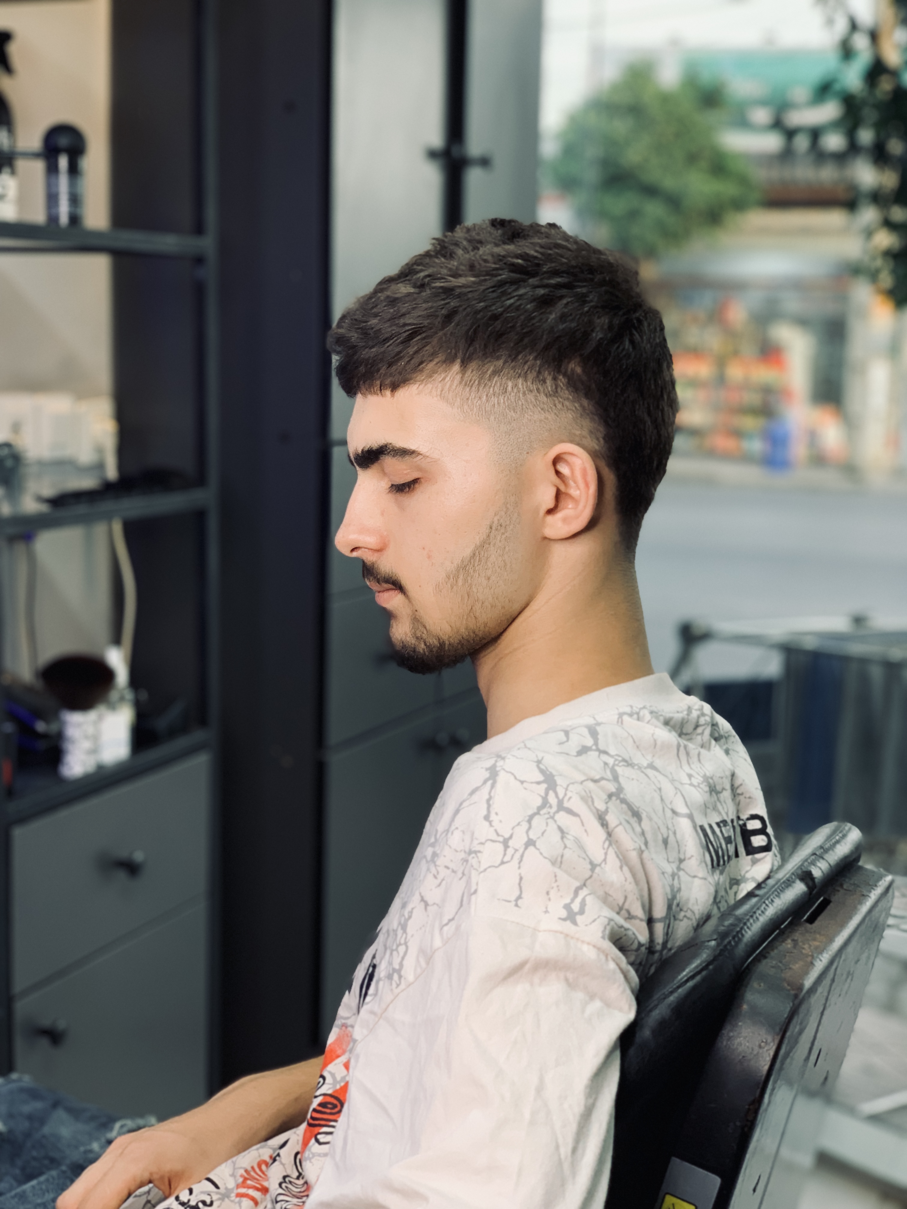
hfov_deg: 28.0
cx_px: 454
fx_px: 1817
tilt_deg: -7.5
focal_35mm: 52
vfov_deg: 36.8
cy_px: 604
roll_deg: -2.8
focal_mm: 6
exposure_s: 1/100
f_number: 2.4
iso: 100
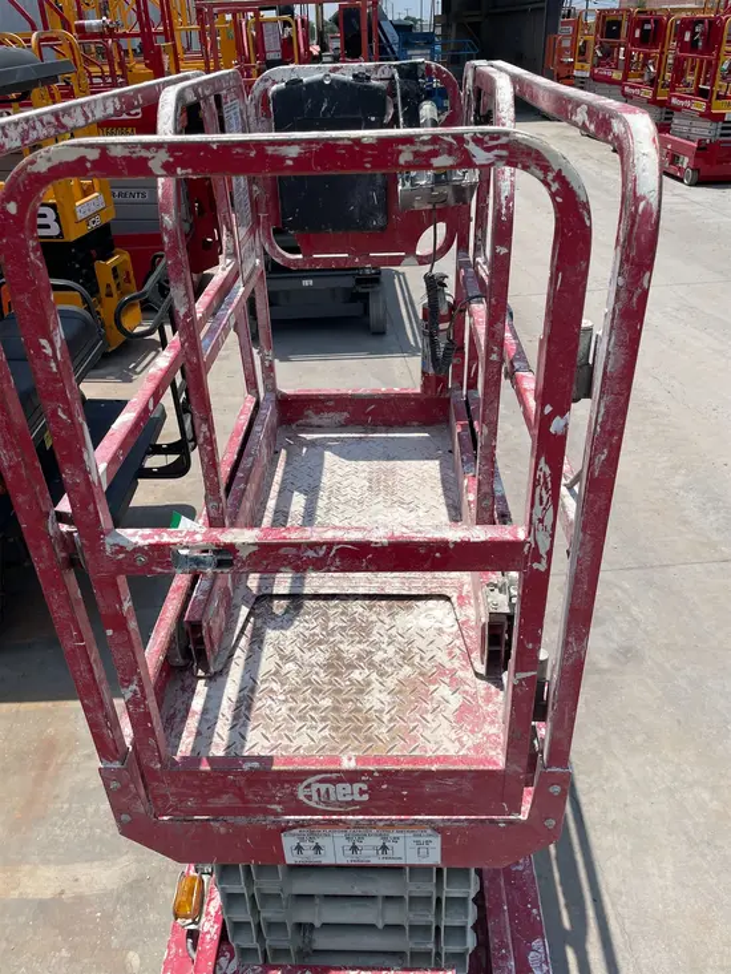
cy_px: 487
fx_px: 732
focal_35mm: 26
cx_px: 366
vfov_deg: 67.3
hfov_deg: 53.1
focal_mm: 4.2
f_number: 1.6
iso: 32
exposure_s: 1/5291
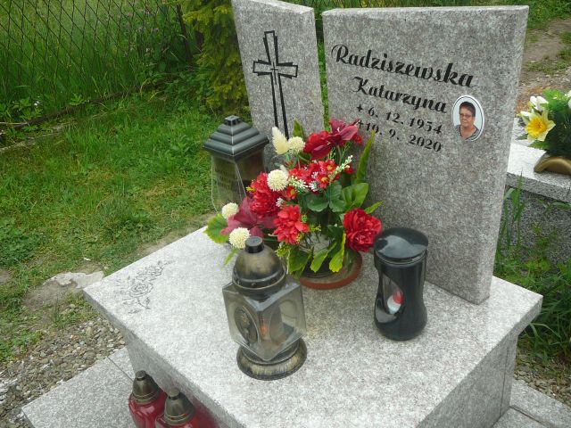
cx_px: 286
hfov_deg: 52.6
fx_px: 577
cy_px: 214
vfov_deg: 40.7
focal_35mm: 35
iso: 80
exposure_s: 1/80
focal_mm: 5.2
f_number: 2.8
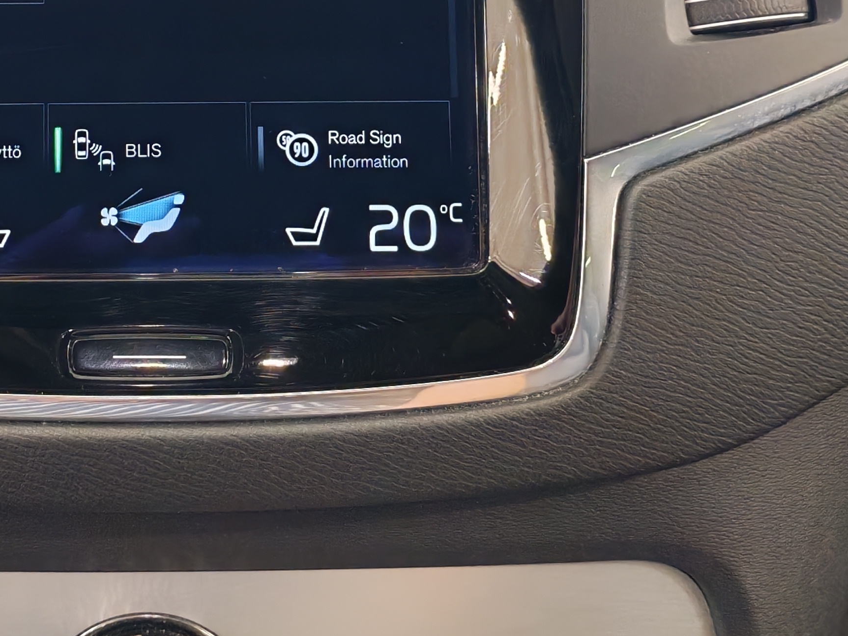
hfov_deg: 25.1
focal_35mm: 76
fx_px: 1861
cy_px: 51
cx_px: 133
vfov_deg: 19.0
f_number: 1.9
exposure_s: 1/50
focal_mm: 6.12
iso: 2500
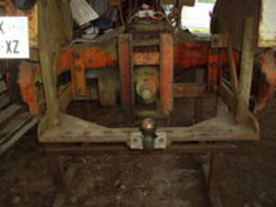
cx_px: 138
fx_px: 287
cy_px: 104
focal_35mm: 36
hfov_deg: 51.4
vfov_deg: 39.7
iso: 160
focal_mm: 6
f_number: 2.7
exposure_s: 1/50
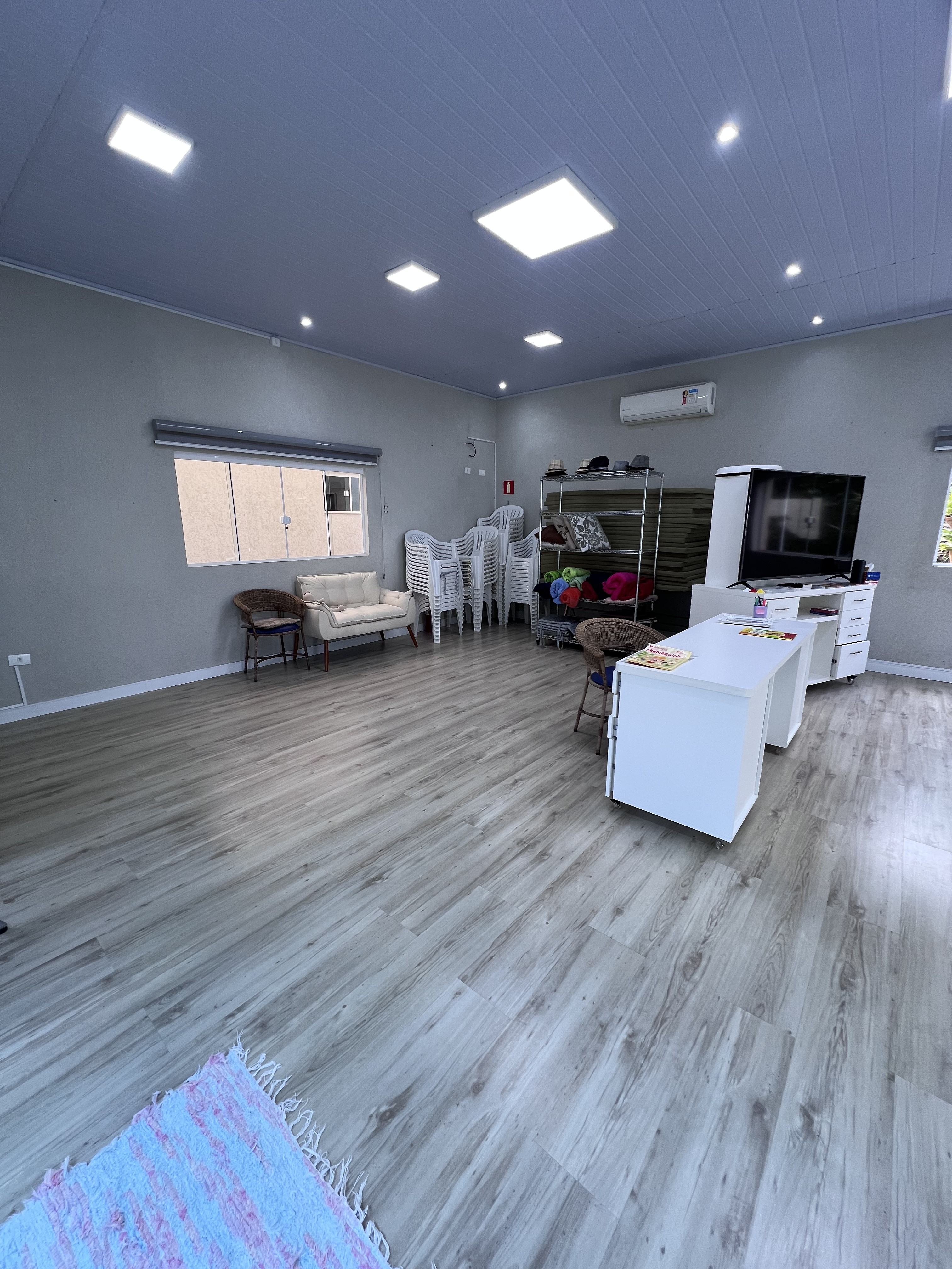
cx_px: 476
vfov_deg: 106.2
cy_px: 634
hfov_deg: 89.9
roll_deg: -0.1
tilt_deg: -12.3
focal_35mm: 13
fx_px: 477
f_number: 1.8
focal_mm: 1.57
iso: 80
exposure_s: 1/120
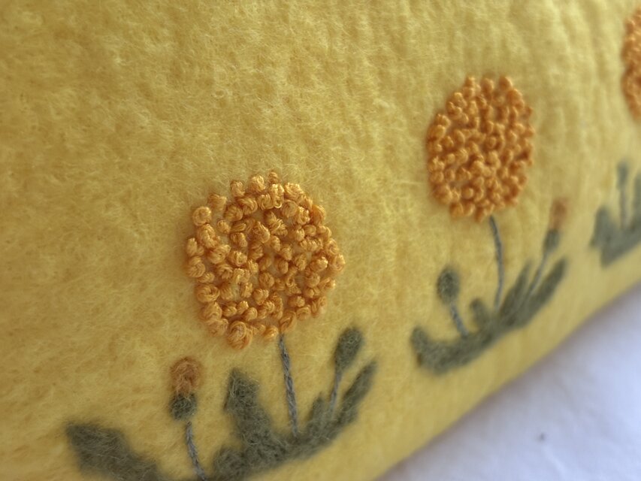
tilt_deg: -30.8
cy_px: 240
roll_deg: +2.2
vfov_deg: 28.0
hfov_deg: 36.8
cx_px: 320
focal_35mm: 52
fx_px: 963
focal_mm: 5.96
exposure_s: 1/52
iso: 160
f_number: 1.6
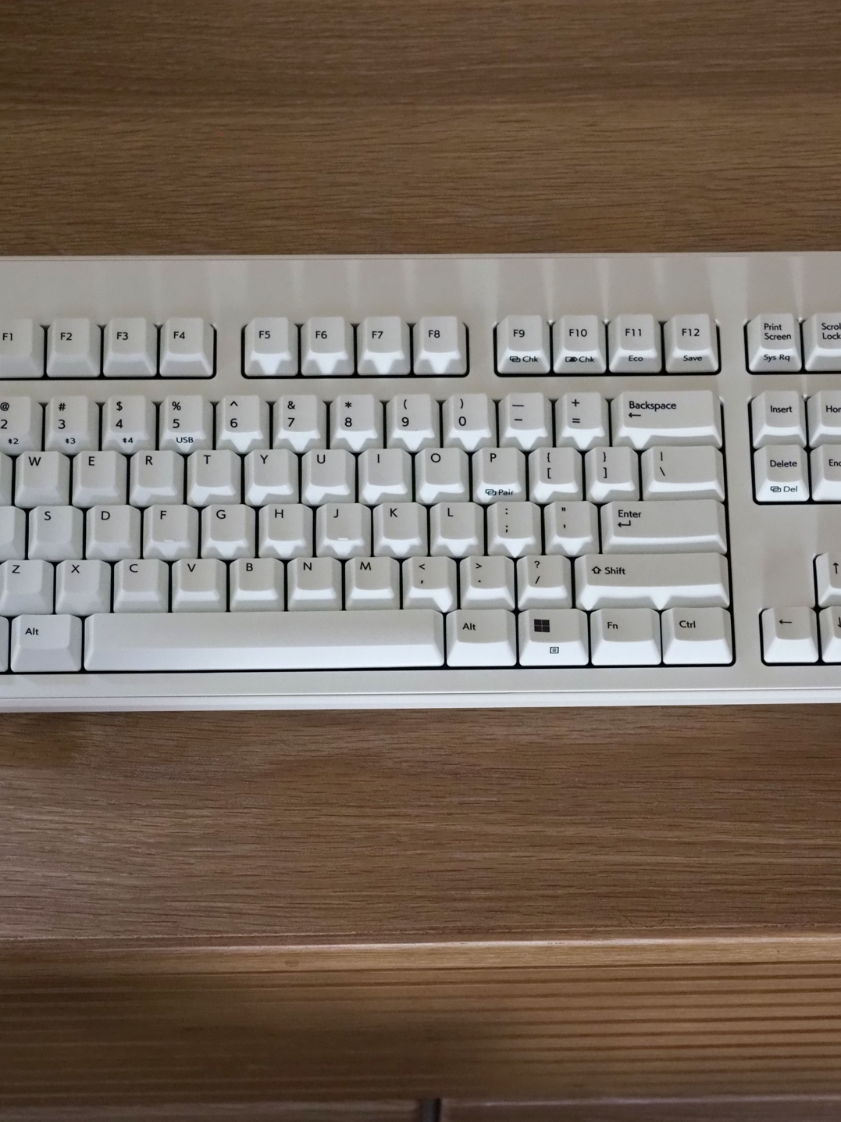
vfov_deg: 18.4
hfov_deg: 13.8
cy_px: 561
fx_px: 3466
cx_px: 523
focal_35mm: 107
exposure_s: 1/80
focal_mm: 40
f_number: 4
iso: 2000
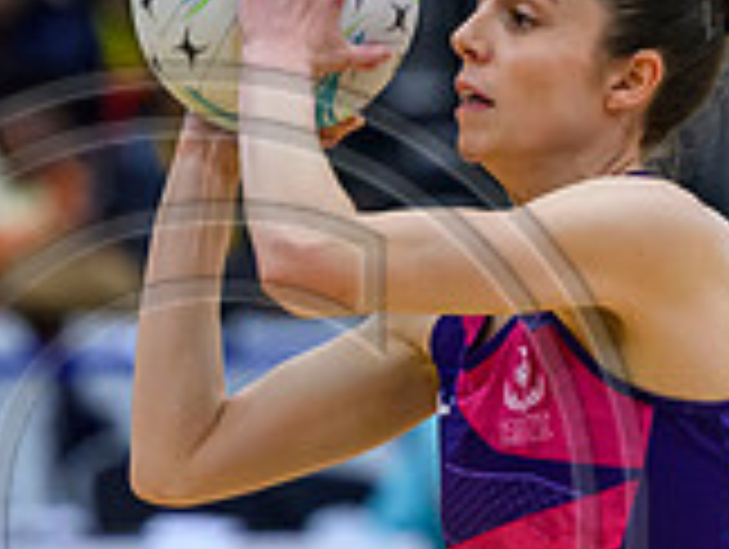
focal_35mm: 666
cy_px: 589
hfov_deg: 3.0
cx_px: 460
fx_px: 14047
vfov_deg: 2.2
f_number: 3.2
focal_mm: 160
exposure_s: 1/1250
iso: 4000
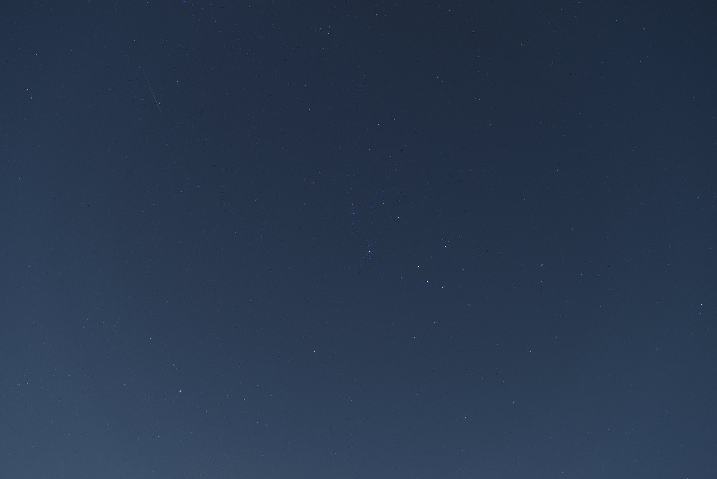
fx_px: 618
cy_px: 240
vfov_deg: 42.4
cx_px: 358
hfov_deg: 60.3
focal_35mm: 31
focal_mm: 31
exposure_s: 5
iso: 640
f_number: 2.8
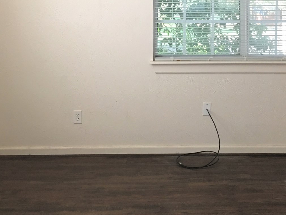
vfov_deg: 24.4
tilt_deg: -5.7
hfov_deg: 32.5
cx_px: 181
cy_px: 39
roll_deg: -0.5
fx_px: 487
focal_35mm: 59
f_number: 2.2
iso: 80
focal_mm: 4.15
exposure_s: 1/15
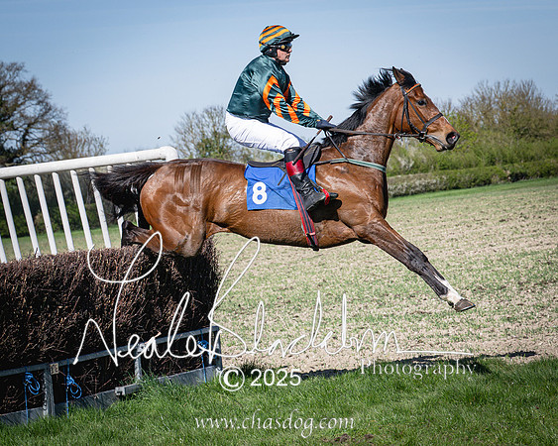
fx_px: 2582
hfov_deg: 12.3
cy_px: 181
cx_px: 296
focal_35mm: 156
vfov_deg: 9.9
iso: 200
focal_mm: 70
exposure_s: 1/1600
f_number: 5
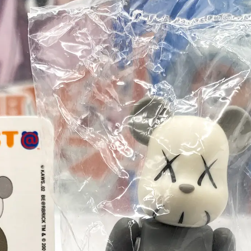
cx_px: 102
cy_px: 320
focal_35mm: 66
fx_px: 541
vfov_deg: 23.3
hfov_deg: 26.1
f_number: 1.8
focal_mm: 4.25
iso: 32
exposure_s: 1/180
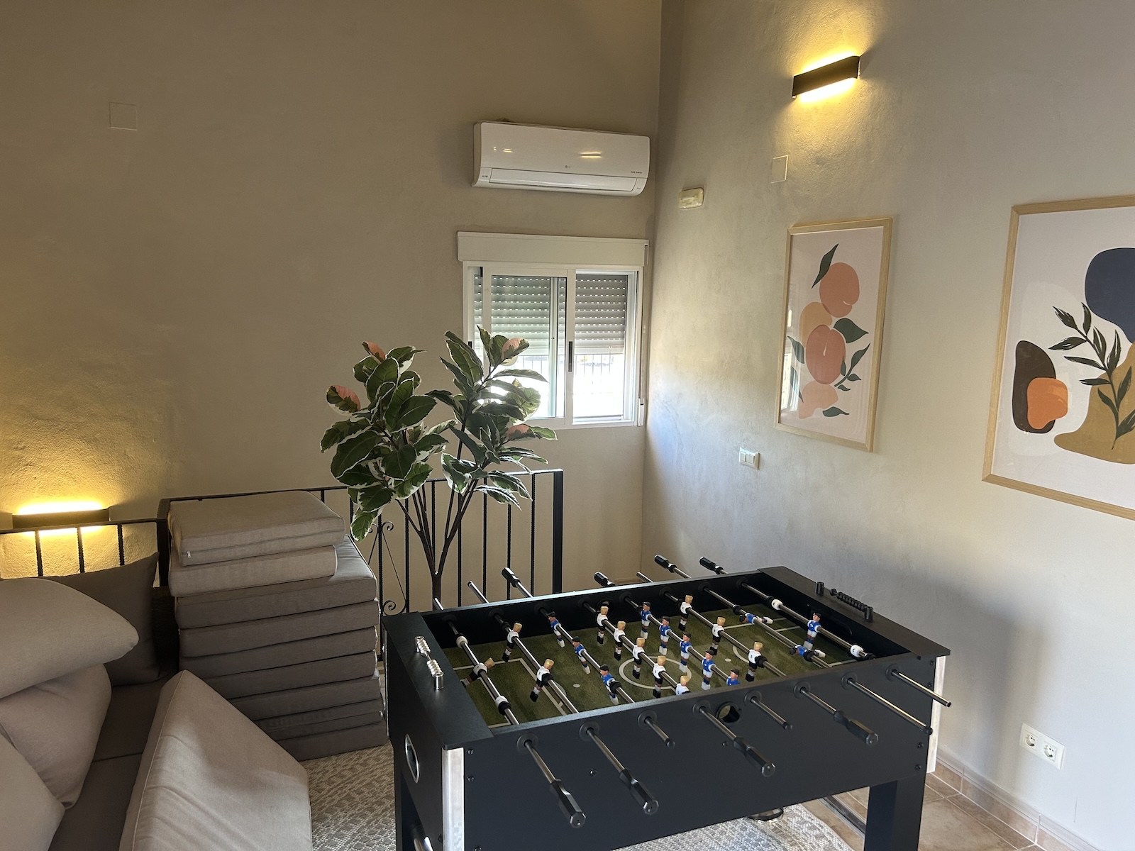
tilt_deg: -9.5
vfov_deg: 53.1
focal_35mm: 26
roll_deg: -1.0
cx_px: 568
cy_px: 426
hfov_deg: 67.3
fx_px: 852
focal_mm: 5.7
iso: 125
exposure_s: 1/87
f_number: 1.5
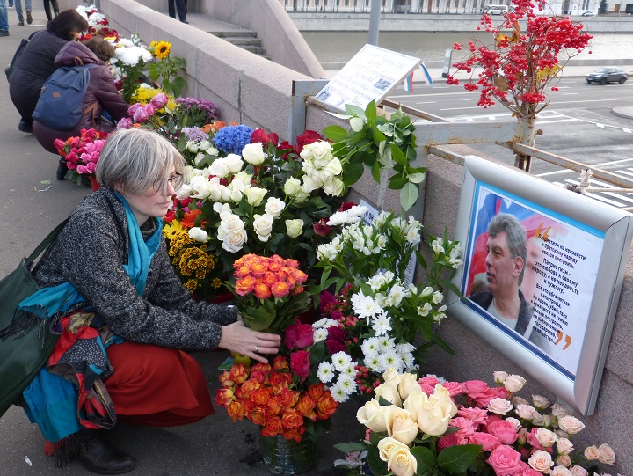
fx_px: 549
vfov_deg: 46.8
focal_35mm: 30
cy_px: 238
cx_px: 316
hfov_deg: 59.9
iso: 100
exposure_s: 1/60
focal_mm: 5.3
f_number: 2.9
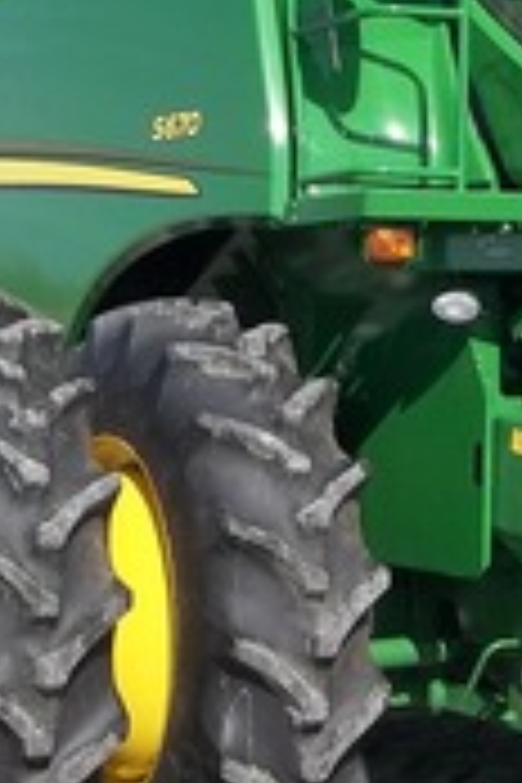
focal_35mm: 88
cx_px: 536
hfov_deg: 15.2
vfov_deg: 22.7
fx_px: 1914
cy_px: 112
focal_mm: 4.9
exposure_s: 1/160
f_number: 8.9
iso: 80
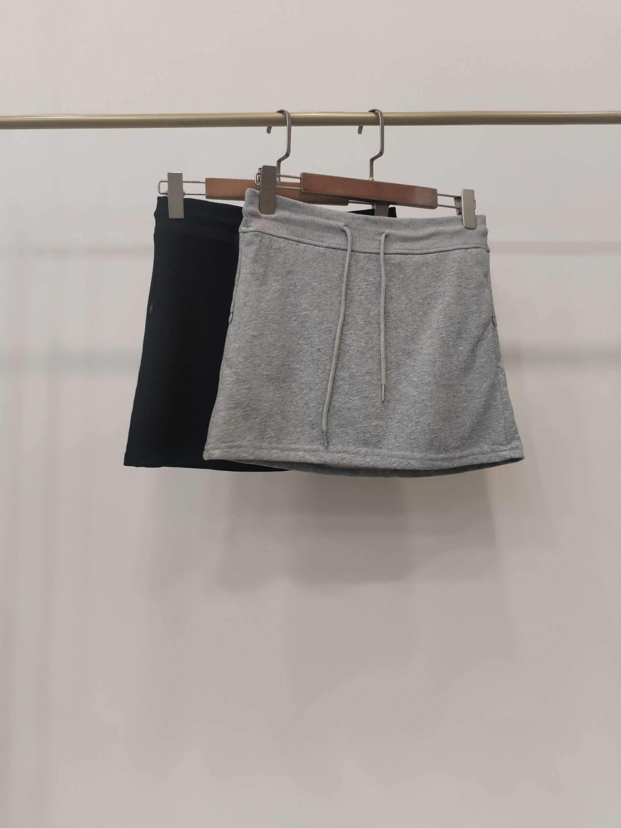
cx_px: 310
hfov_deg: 48.2
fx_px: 694
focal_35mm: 29
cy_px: 414
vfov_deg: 61.7
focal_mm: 4.75
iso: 330
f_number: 1.8
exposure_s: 1/60
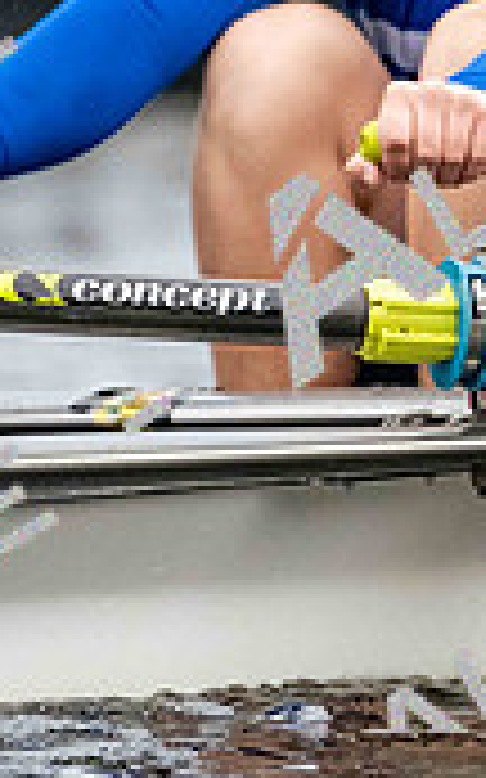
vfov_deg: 1.5
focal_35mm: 1370
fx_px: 29057
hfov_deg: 1.0
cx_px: -117
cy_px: -38
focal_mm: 400
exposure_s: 1/2000
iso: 5600
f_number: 4.5
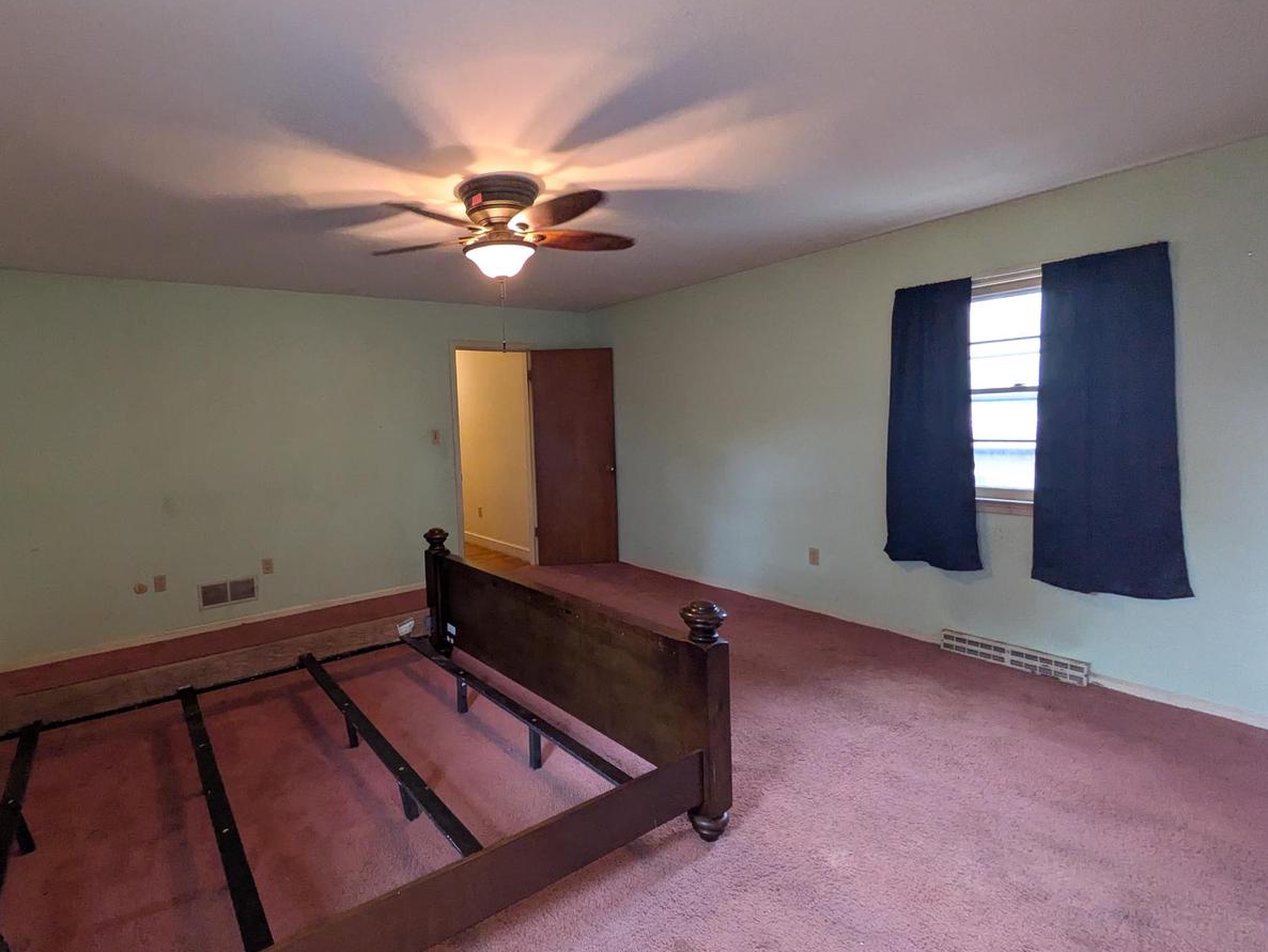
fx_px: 623
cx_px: 513
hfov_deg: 89.9
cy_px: 452
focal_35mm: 17
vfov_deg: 74.7
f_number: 2.2
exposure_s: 1/60
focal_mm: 1.83
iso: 396
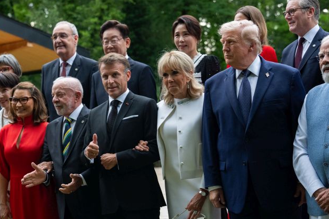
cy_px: 112
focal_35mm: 87
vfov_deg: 15.7
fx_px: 795
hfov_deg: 23.3
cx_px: 124
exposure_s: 1/640
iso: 1600
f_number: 4
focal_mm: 68
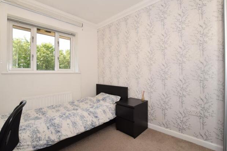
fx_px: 101
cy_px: 73
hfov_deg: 96.7
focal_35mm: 16
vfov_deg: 73.7
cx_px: 114
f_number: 7.1
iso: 400
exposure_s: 1/200
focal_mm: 10
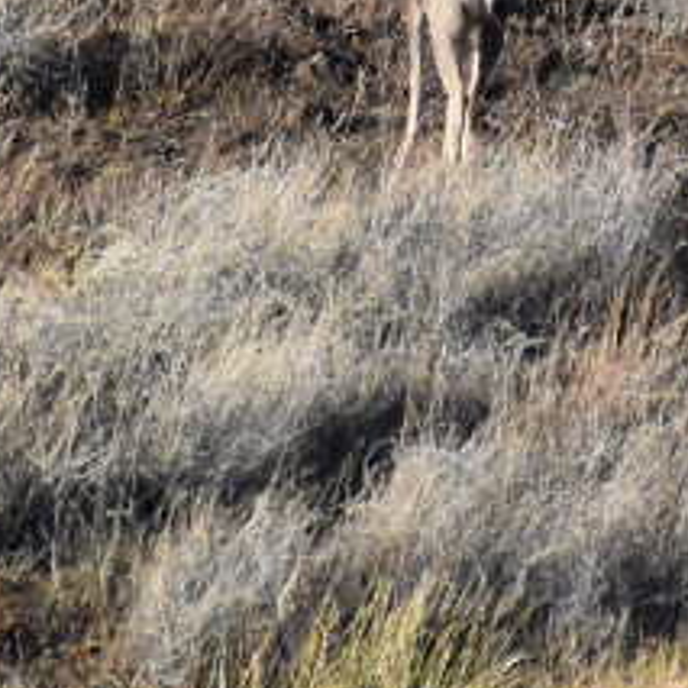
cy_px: 0
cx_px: 501
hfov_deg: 0.6
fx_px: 61118
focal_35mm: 2718
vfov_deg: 0.6
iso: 400
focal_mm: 280
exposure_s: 1/1000
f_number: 6.3
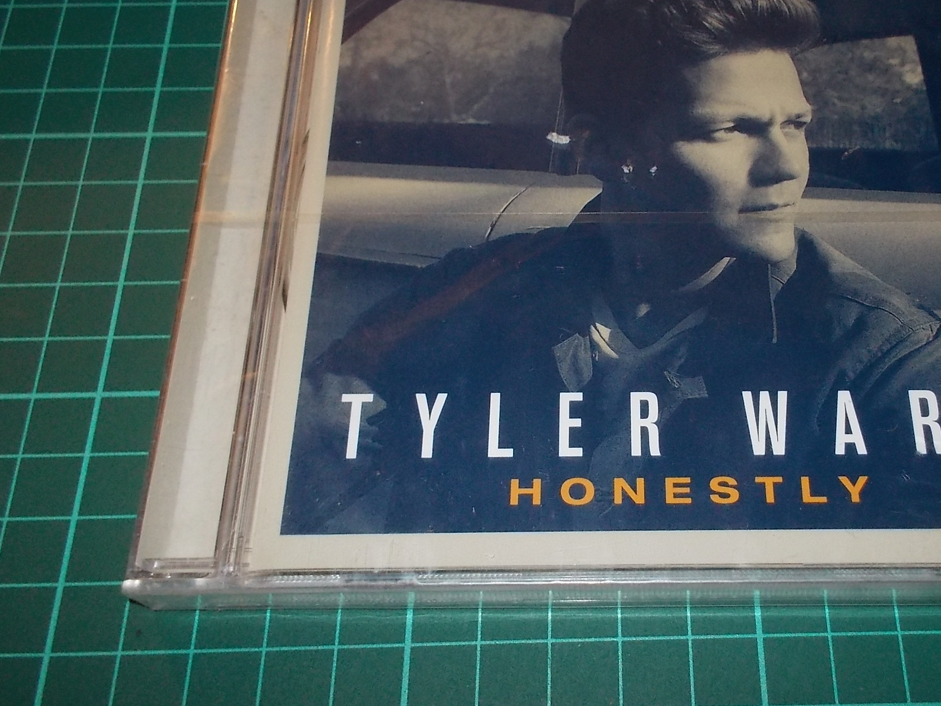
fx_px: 1060
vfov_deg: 36.8
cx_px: 625
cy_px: 342
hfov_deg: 47.1
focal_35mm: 39
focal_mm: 4.1
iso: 200
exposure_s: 1/30
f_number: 3.3
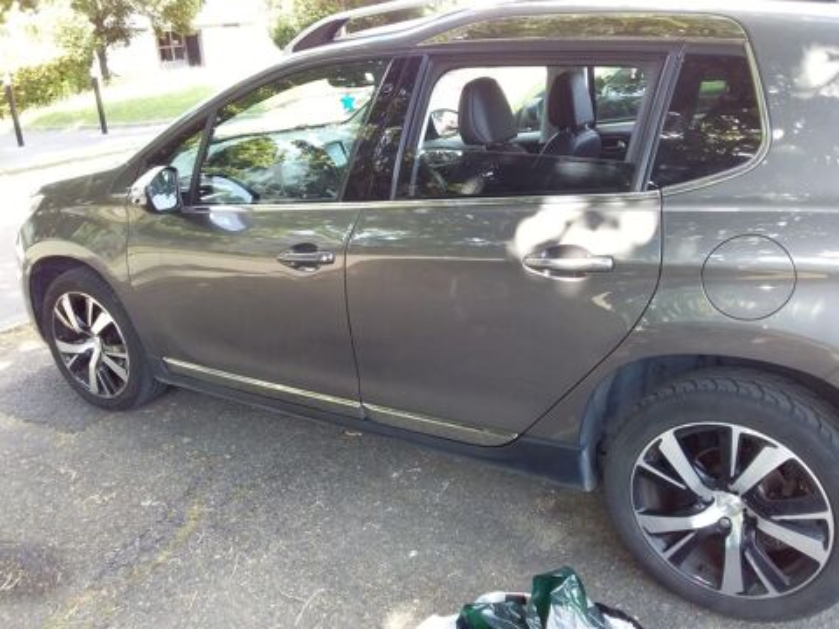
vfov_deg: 45.4
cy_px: 314
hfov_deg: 58.4
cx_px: 420
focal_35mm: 31
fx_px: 751
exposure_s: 1/100
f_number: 2.2
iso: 64
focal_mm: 3.3
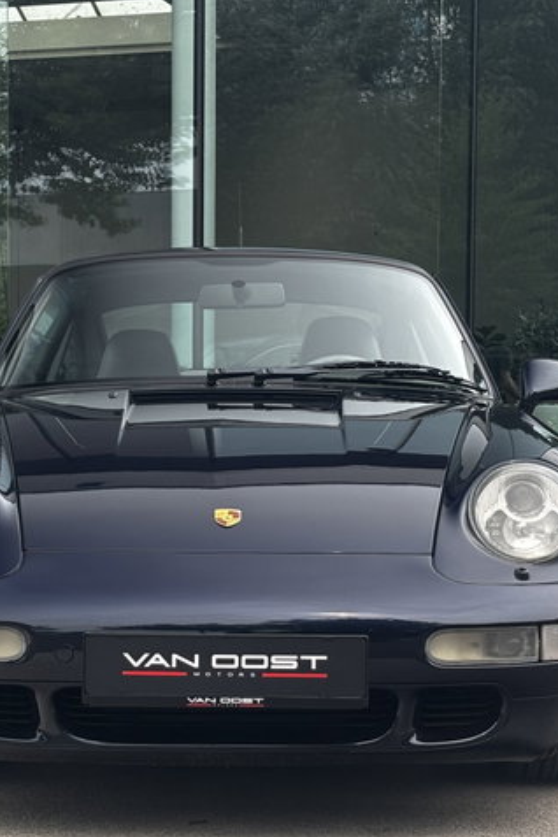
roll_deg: -0.4
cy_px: 460
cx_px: 218
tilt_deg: -1.4
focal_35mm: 87
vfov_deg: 23.4
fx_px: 2023
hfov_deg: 15.7
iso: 32
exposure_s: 1/280
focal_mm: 5.96
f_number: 1.6
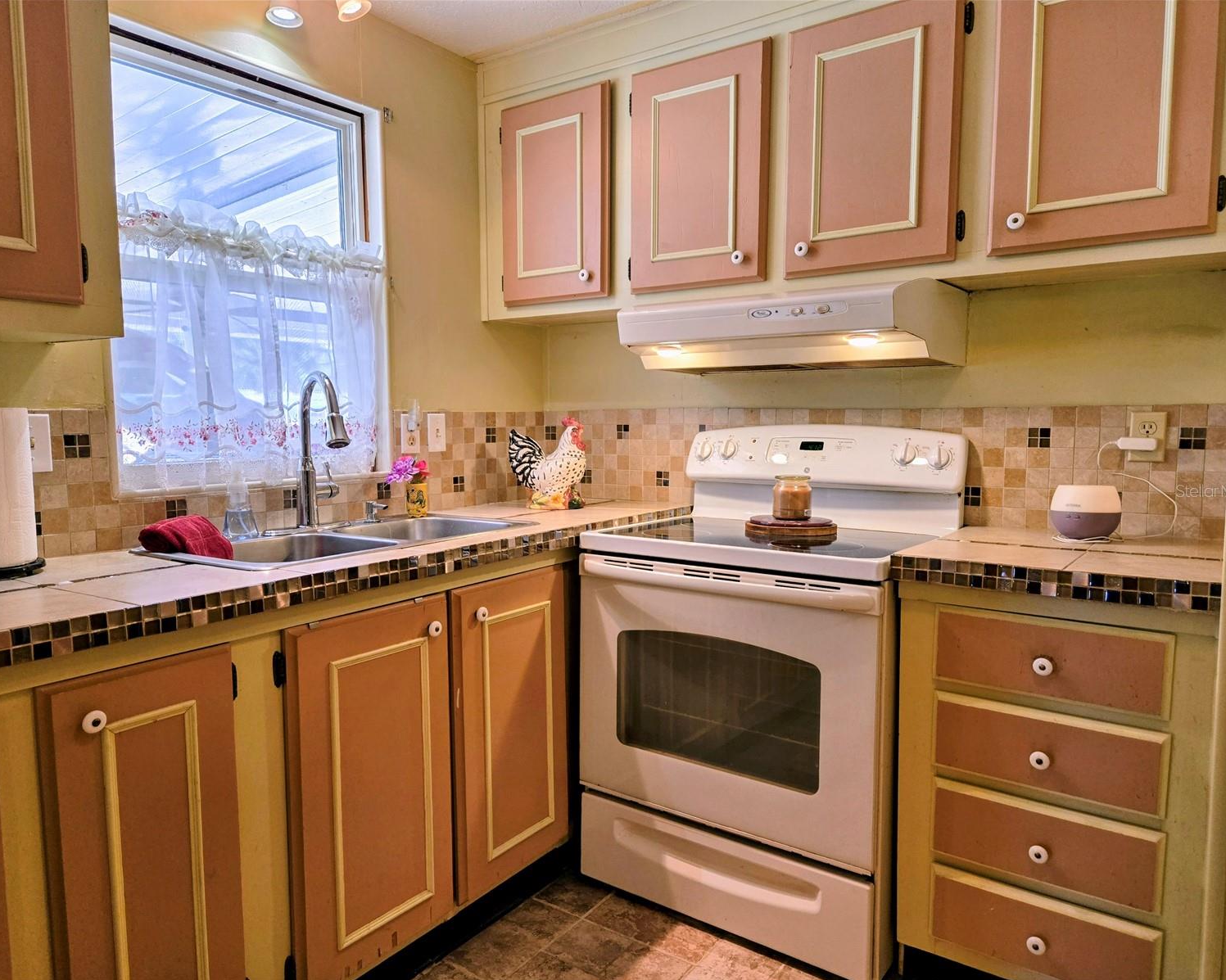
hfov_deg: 70.3
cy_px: 490
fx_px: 871
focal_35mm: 24
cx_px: 598
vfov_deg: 58.8
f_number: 1.8
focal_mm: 5.4
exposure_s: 1/120
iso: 100
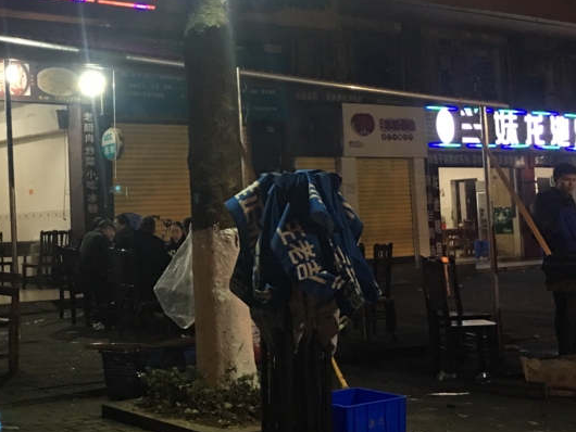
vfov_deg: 26.0
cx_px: 116
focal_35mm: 56
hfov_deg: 33.4
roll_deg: +1.2
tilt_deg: +4.2
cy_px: 152
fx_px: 932
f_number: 2.2
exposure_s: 1/17
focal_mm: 4.15
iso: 125
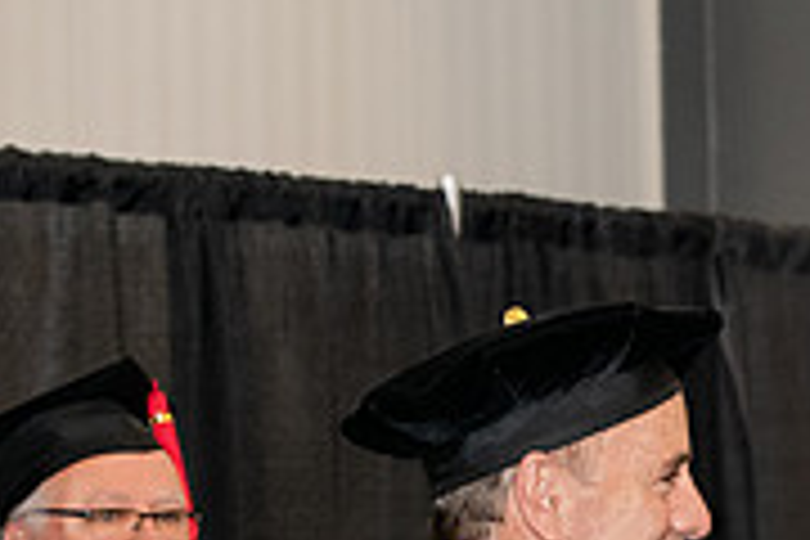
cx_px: 1228
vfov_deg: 6.0
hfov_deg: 8.9
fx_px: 5085
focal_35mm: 226
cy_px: 704
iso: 2500
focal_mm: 70
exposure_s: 1/200
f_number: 5.6
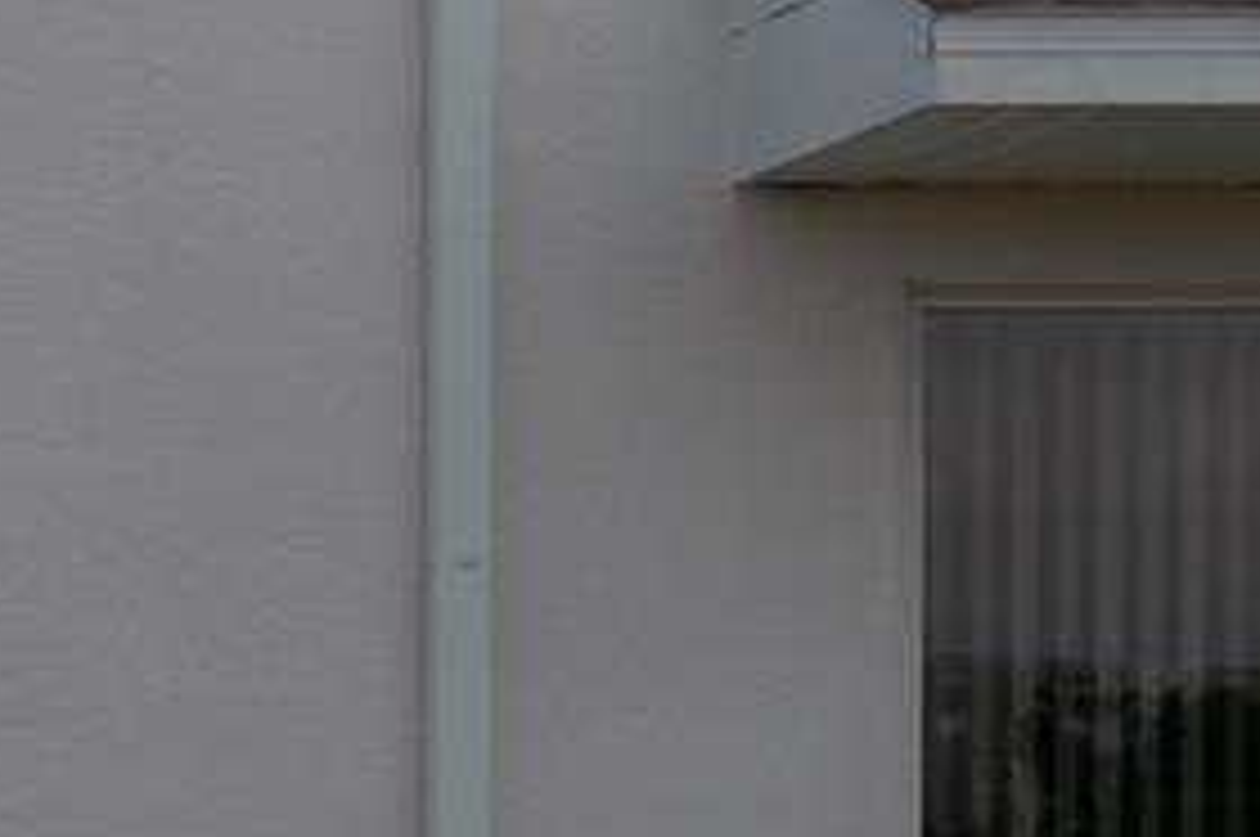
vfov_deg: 8.4
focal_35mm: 163
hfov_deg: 11.3
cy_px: 144
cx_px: -1332
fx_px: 5693
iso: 200
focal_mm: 19
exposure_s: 1/400
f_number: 10
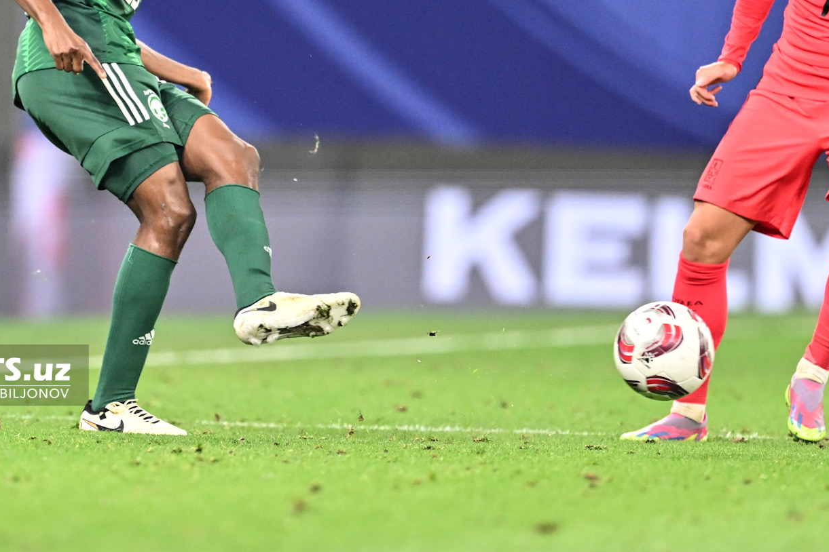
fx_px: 15450
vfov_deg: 2.0
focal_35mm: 671
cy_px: 105
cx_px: 498
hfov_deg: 3.1
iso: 1600
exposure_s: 1/1000
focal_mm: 400
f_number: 2.8
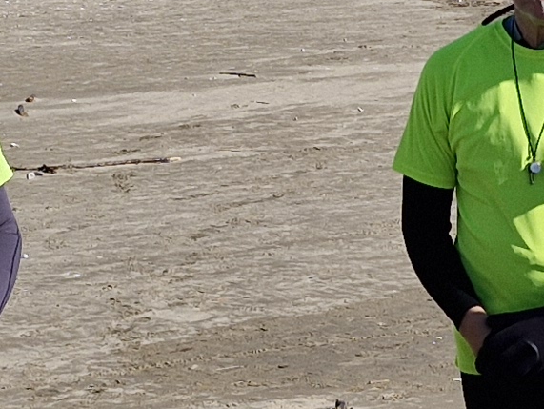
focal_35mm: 161
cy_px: 51
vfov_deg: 9.2
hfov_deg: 12.3
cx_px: 351
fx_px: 2532
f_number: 1.8
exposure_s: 1/3904
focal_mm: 5.54
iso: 50
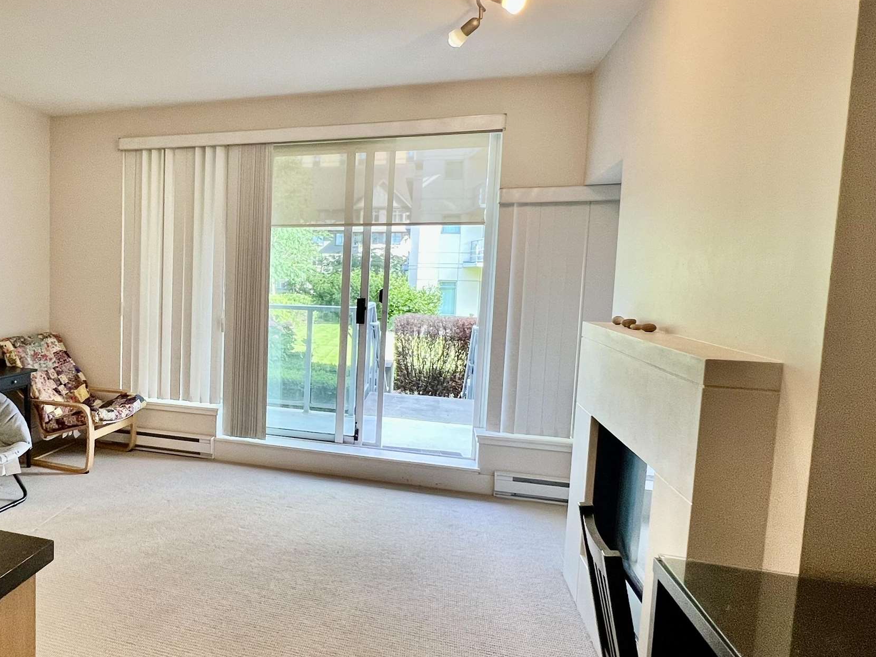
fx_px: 607
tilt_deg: -5.2
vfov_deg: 56.8
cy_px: 329
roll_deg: -1.6
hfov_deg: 65.5
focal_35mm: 24
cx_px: 182
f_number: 1.8
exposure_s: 1/120
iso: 125
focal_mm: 1.57
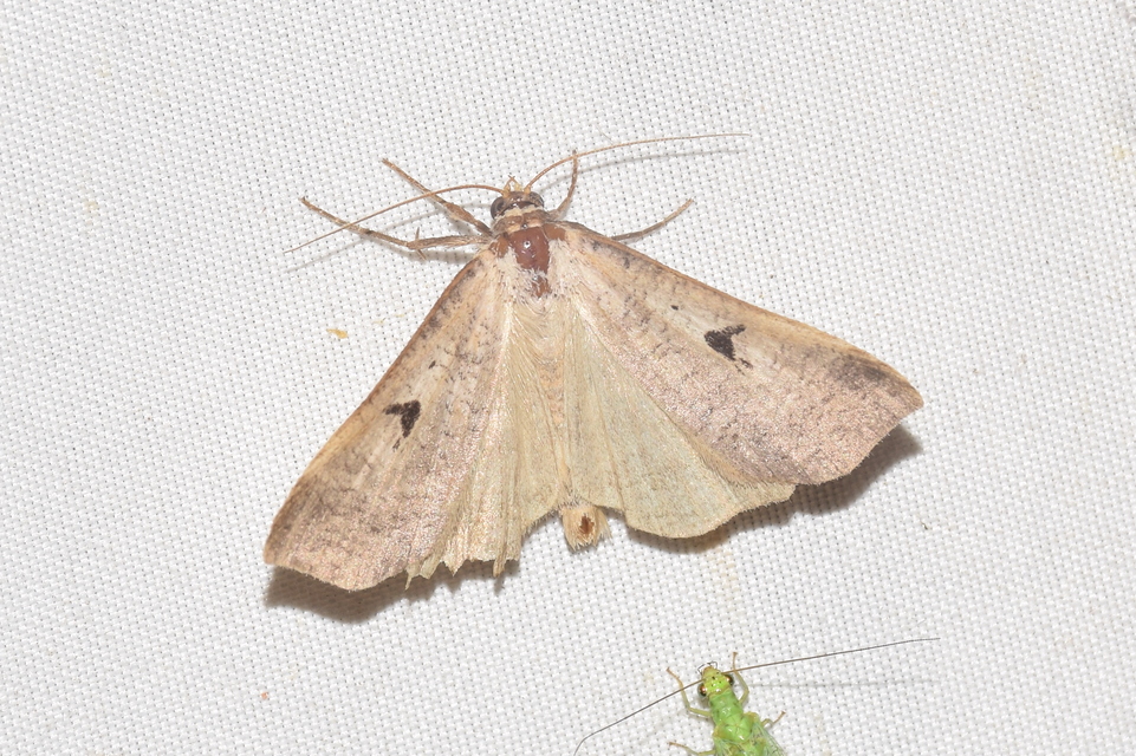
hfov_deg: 9.8
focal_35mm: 210
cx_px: 568
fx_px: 6624
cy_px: 378
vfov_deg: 6.5
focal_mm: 140
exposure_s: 1/160
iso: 100
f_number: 13
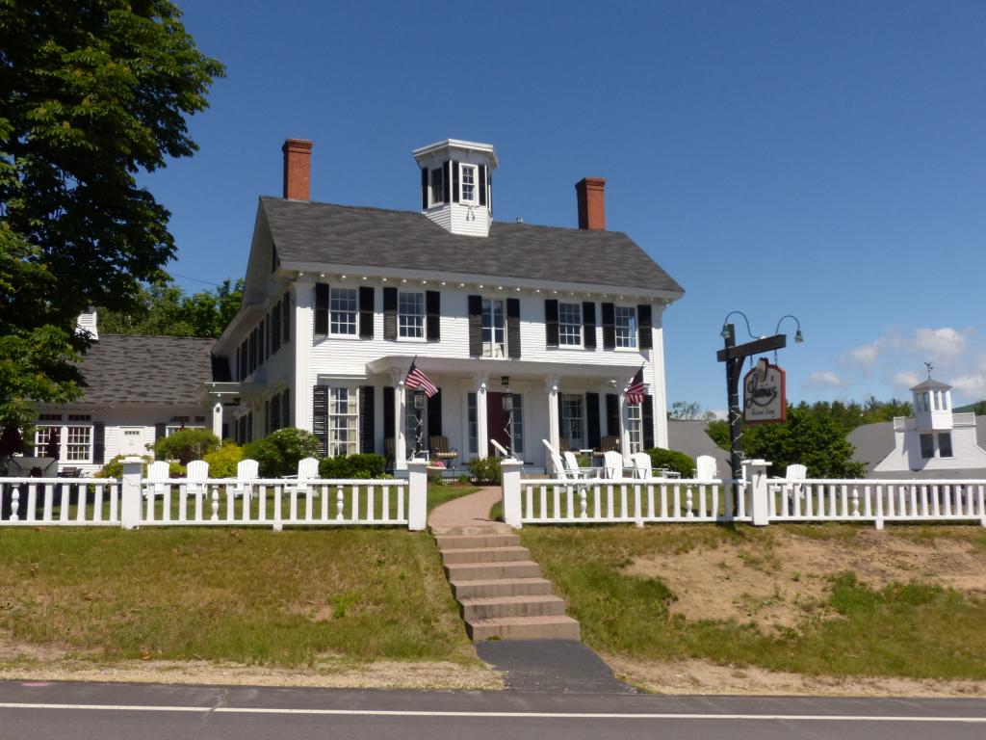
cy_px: 370
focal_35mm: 32
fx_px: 911
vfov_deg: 44.2
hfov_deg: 56.8
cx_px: 493
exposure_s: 1/1600
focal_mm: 5.8
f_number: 5
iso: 200
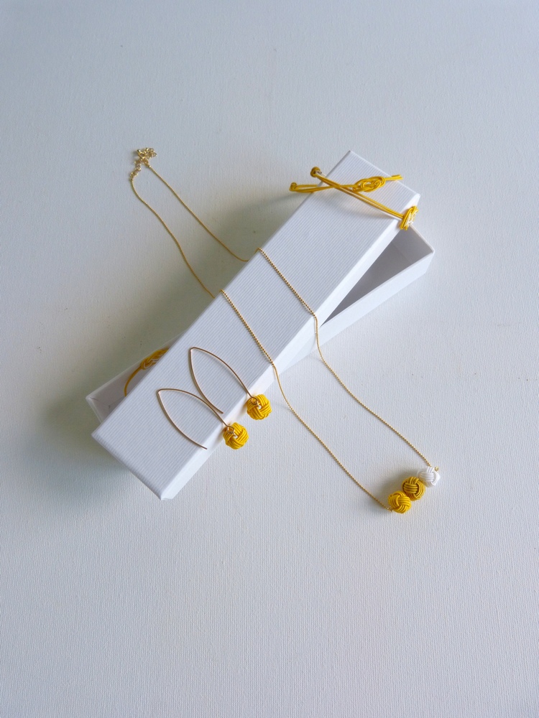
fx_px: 519
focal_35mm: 25
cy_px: 359
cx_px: 270
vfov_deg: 69.4
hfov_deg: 54.9
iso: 100
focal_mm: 4.5
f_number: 3.2
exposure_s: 1/80
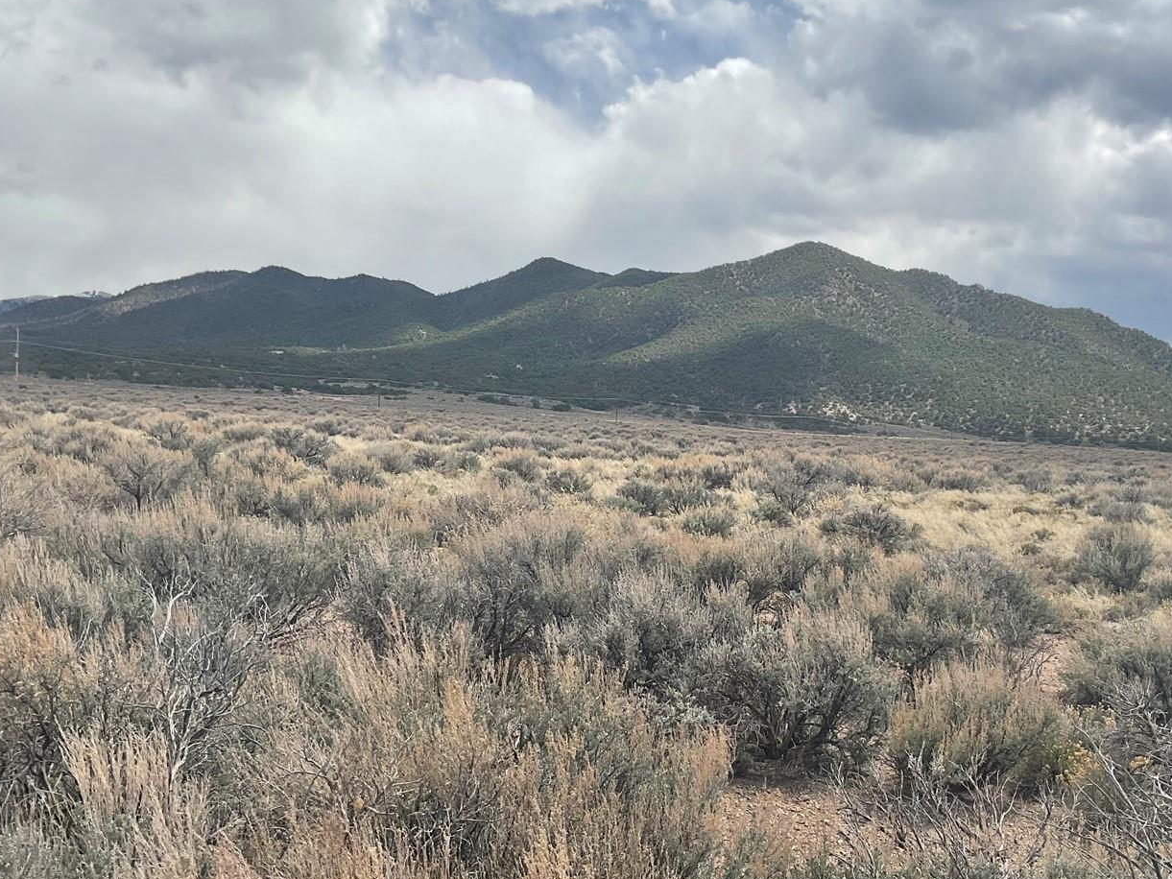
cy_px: 509
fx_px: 1287
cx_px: 683
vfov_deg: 37.6
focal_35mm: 38
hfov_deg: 48.8
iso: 16
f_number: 1.8
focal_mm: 3
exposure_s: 1/2427
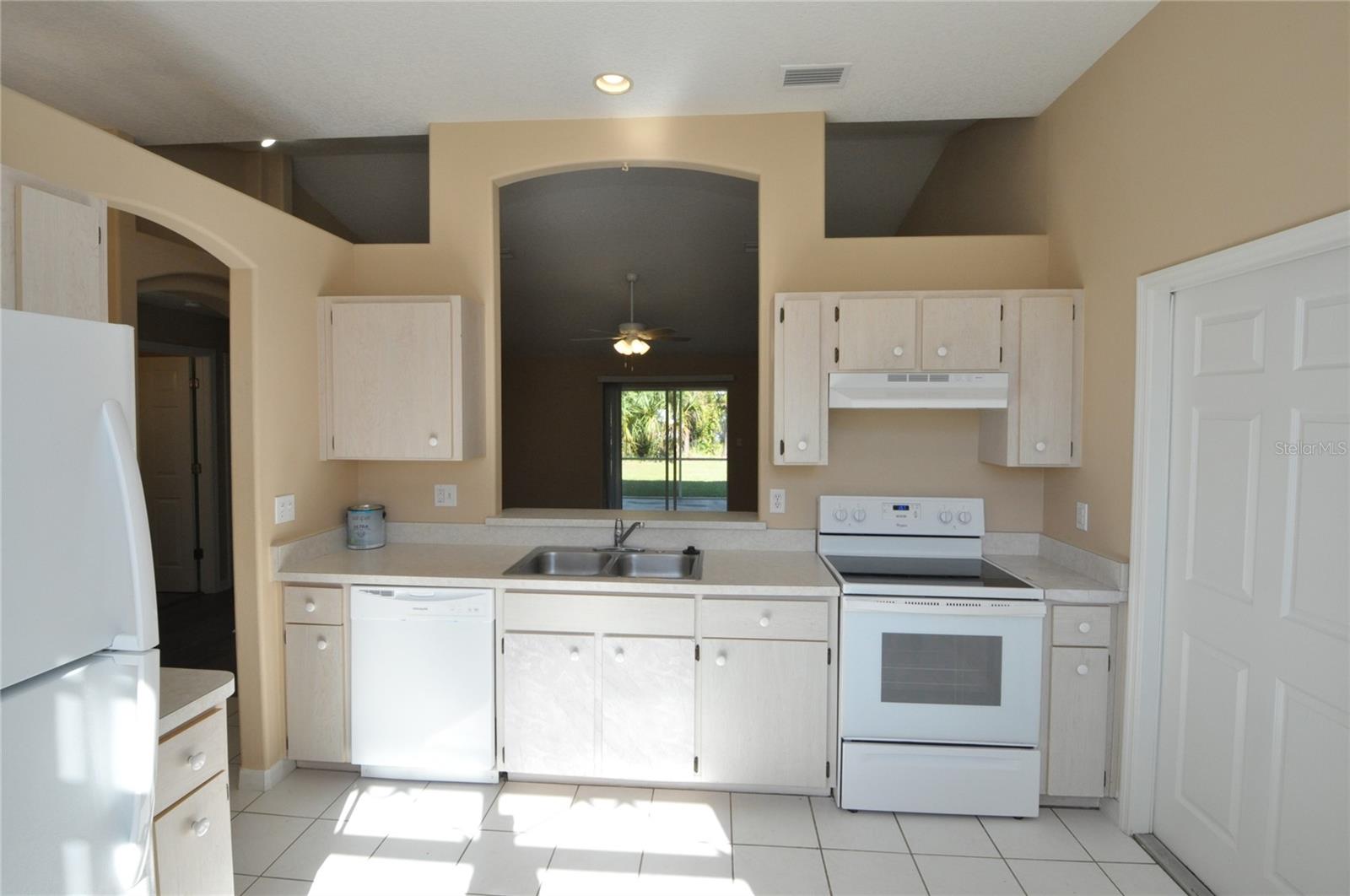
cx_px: 675
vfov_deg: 71.9
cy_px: 448
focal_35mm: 16
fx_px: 618
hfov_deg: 95.1
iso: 800
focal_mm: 11
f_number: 9
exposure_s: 1/200
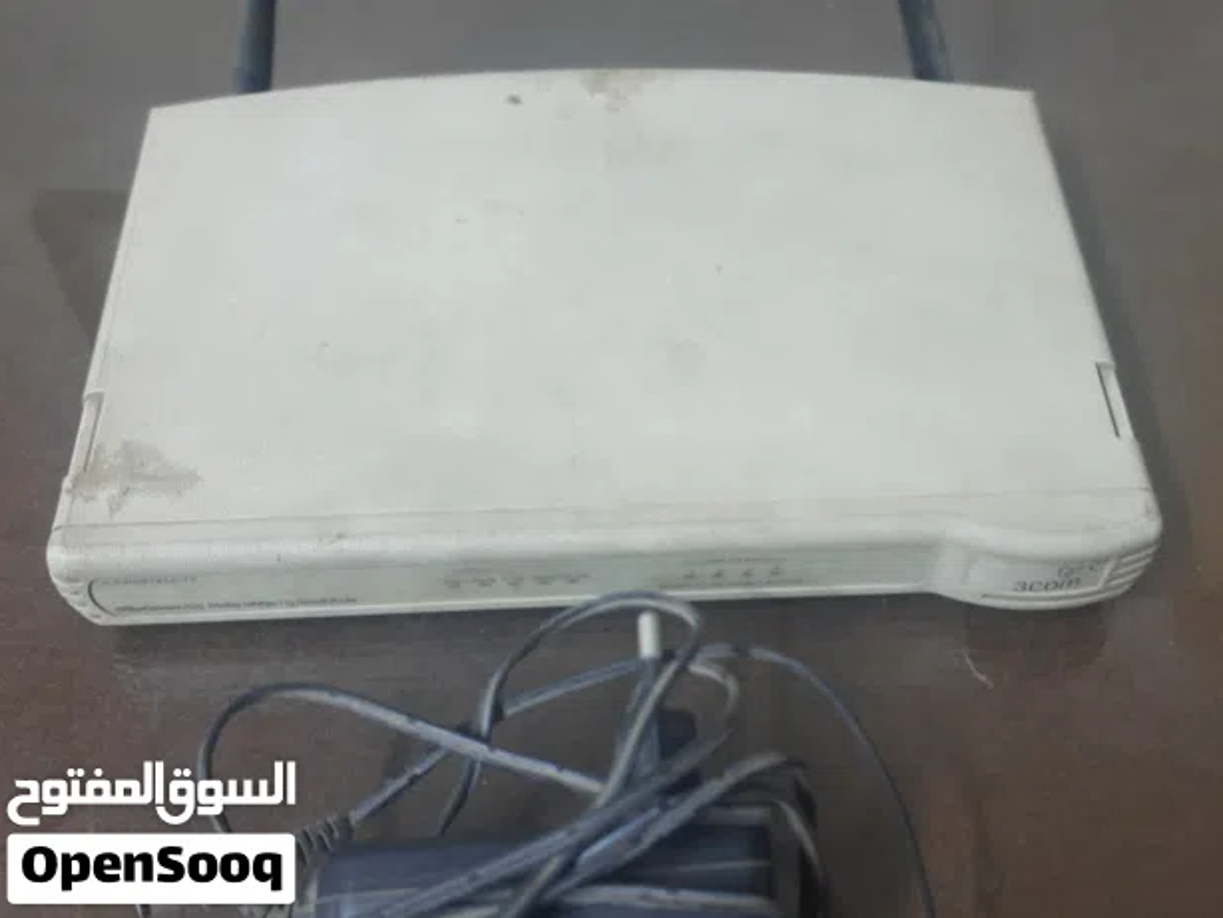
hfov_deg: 69.4
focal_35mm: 25
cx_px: 596
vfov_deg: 54.9
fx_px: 884
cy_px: 474
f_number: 1.8
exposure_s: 1/25
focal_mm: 5.23
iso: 400
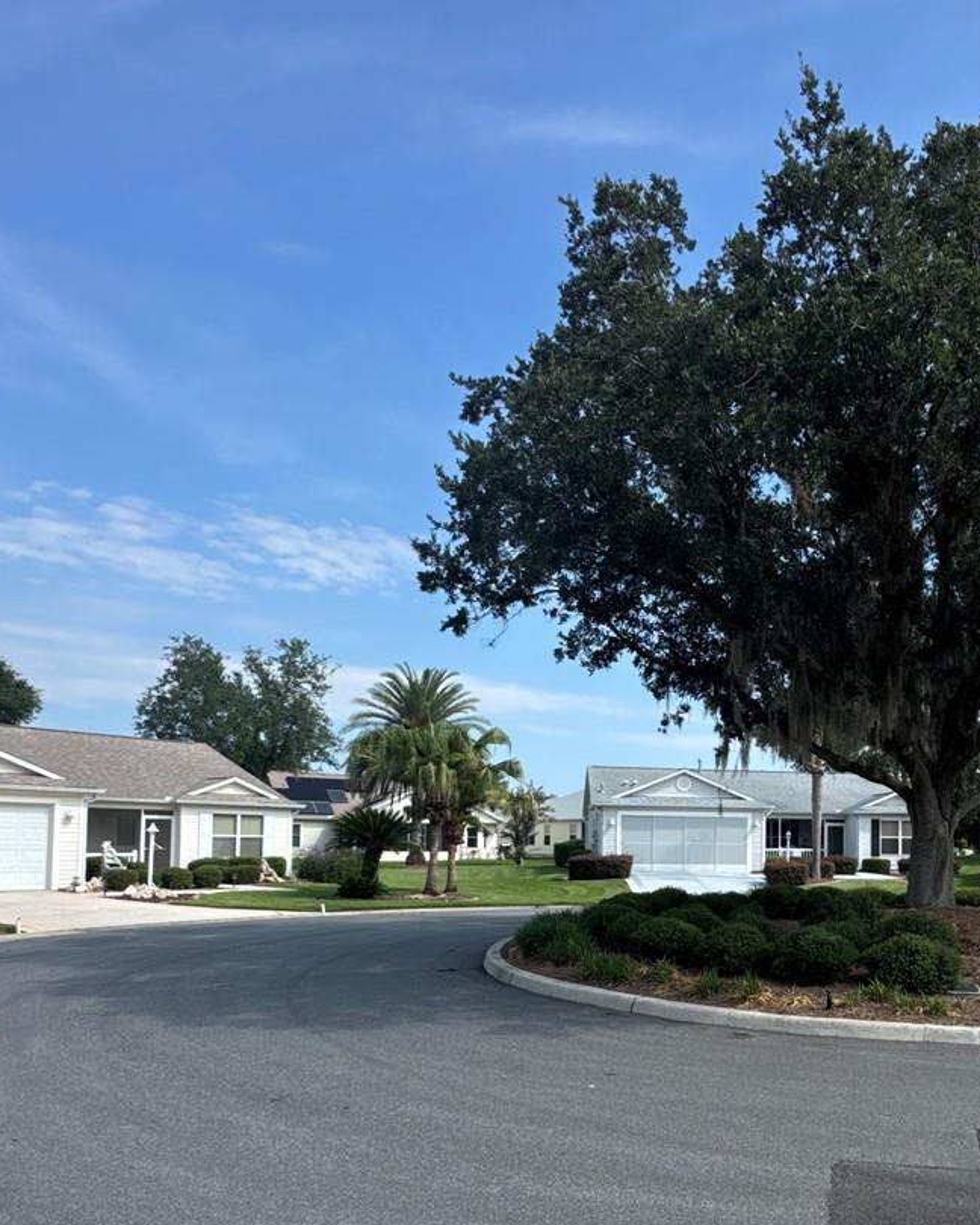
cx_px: 761
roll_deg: -0.4
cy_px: 811
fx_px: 979
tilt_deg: +3.9
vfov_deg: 62.6
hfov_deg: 50.5
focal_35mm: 27
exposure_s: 1/1094
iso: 40
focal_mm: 2.22
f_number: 2.2
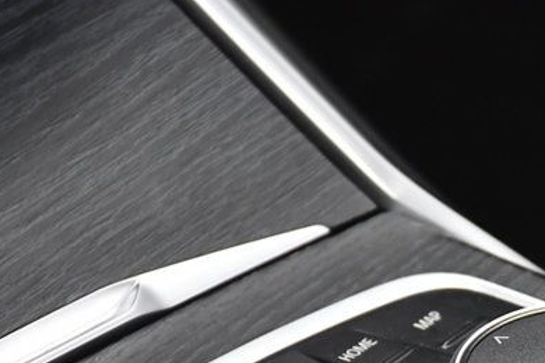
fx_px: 7266
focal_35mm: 480
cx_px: 532
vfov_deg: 2.9
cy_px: 450
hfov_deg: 4.3
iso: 2500
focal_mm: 122
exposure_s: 1/250
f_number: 5.6
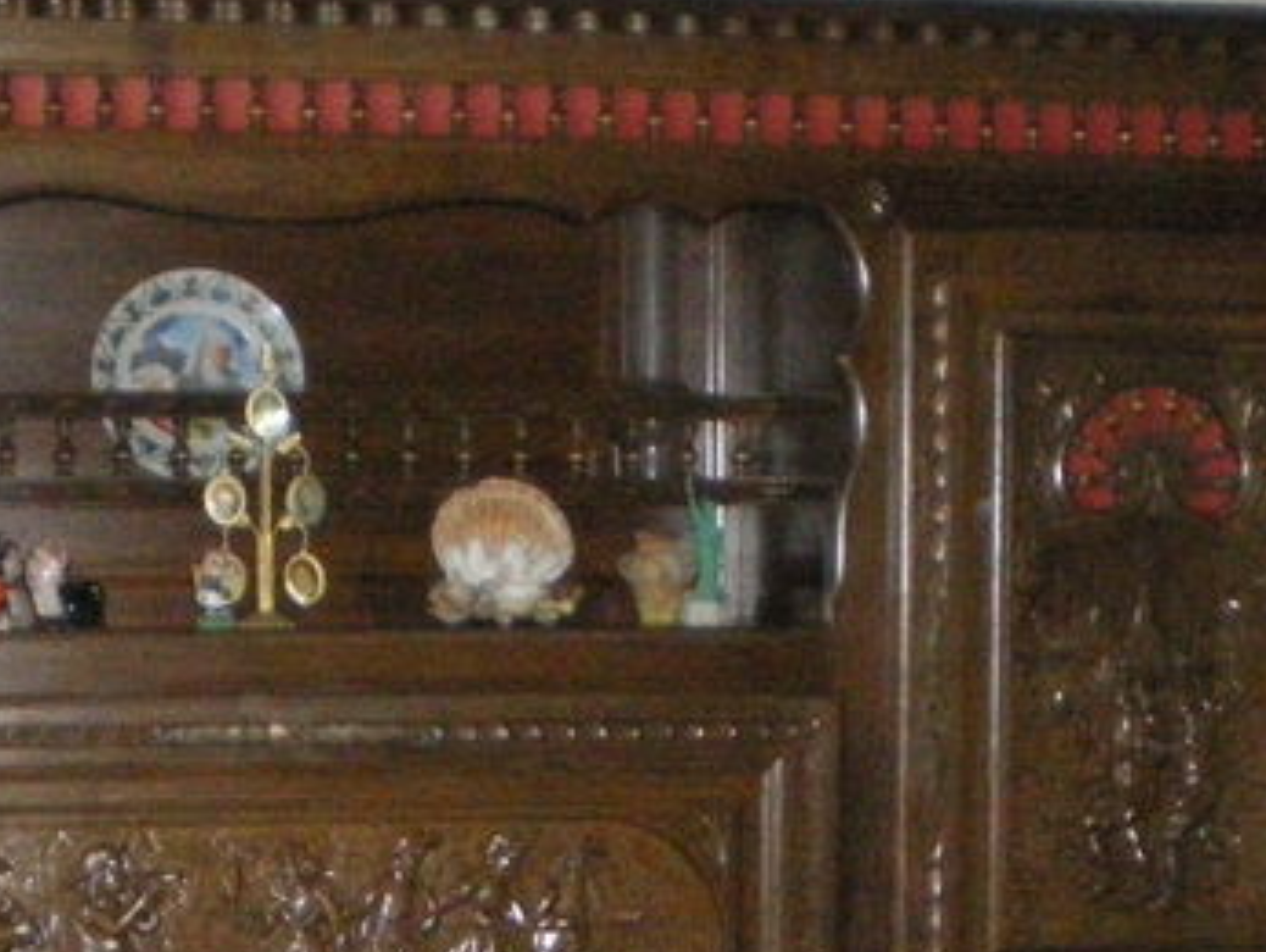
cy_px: 1058
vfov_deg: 13.9
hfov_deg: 18.9
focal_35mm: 104
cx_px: 523
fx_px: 3806
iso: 800
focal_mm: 6.3
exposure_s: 1/50
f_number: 3.1
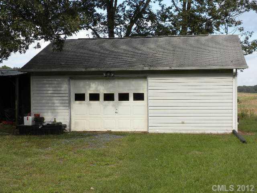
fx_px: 445
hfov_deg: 32.2
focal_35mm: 60
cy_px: 96
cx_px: 128
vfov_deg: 24.4
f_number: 4.7
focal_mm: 10.7
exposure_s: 1/278
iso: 90
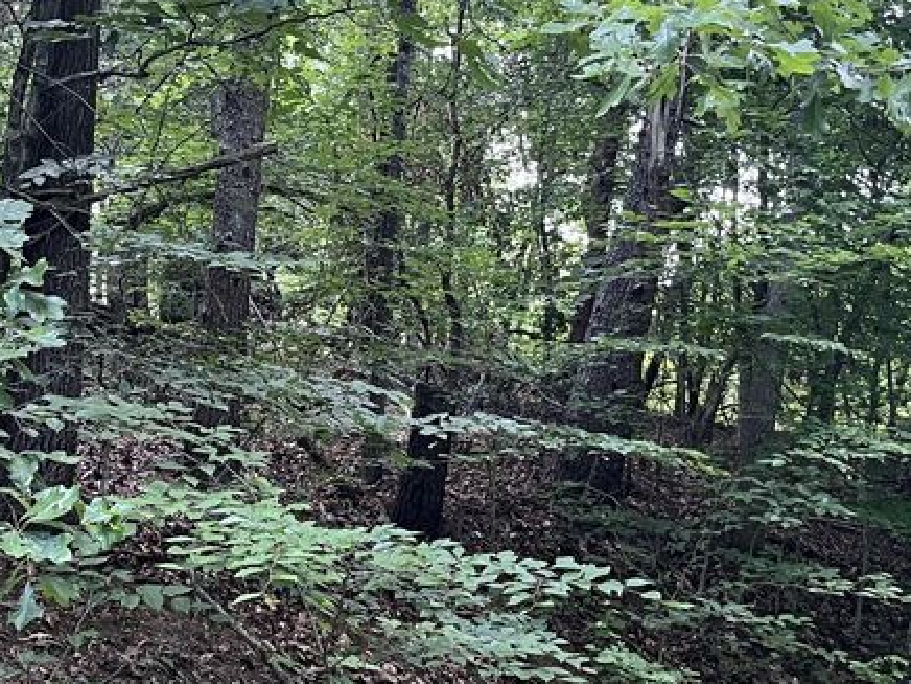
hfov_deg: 31.7
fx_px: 1605
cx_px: 420
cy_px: 335
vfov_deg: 24.0
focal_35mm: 61
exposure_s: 1/60
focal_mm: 5.1
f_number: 1.6
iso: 125
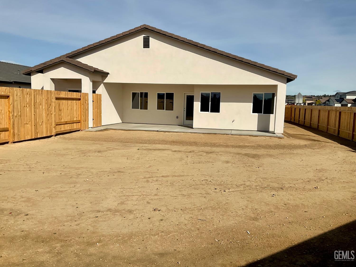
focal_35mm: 29
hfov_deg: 61.7
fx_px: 298
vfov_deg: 48.2
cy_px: 134
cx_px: 178
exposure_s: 1/4785
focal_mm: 3
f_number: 1.8
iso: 16
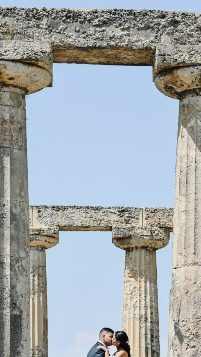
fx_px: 1194
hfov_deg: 9.6
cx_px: 93
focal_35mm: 126
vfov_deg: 16.9
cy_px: 268
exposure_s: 1/1000
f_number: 5
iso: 125
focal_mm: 70
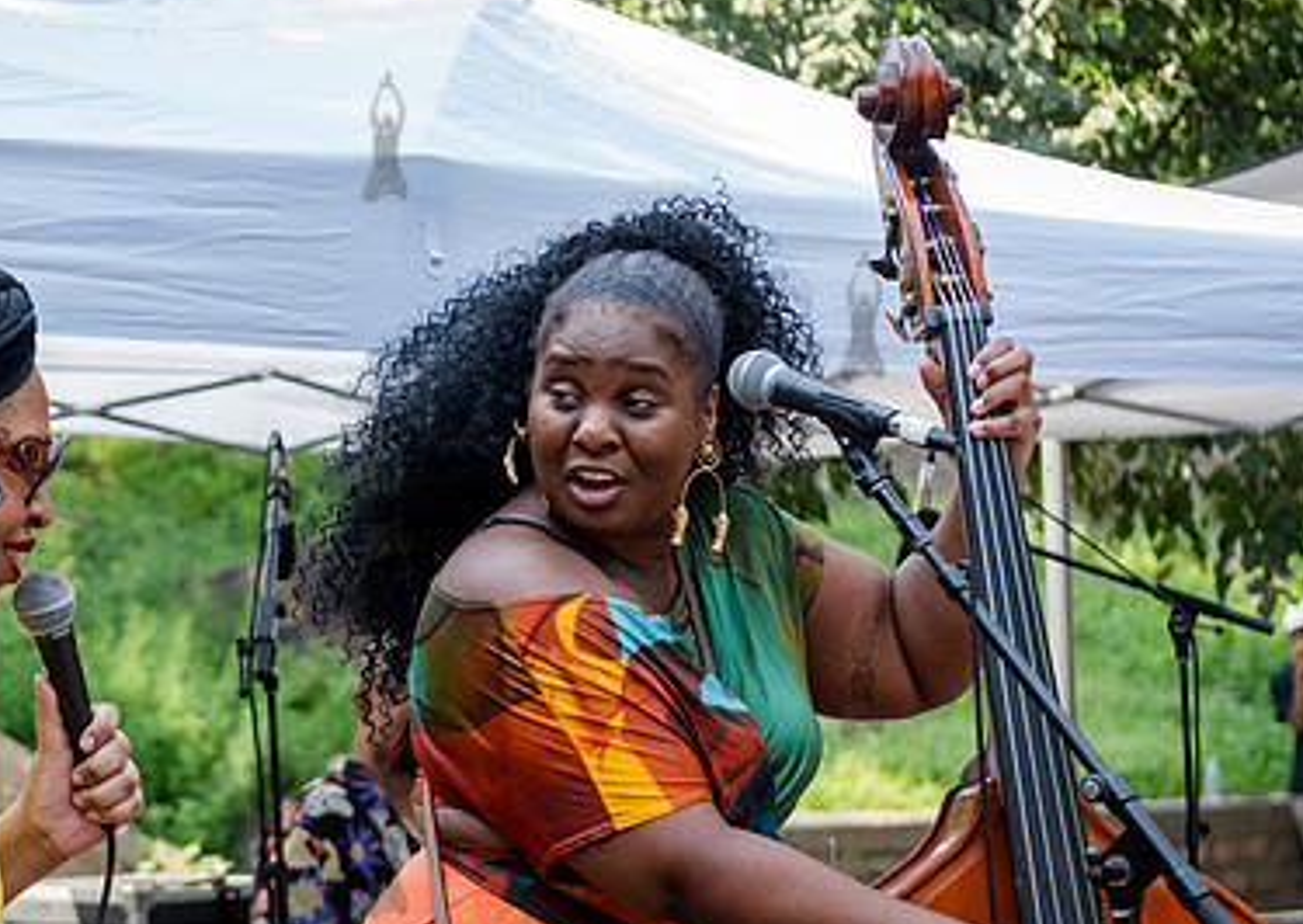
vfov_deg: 12.5
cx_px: 181
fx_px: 4209
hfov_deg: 17.4
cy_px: 397
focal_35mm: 114
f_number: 3.5
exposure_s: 1/640
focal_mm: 62
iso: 500
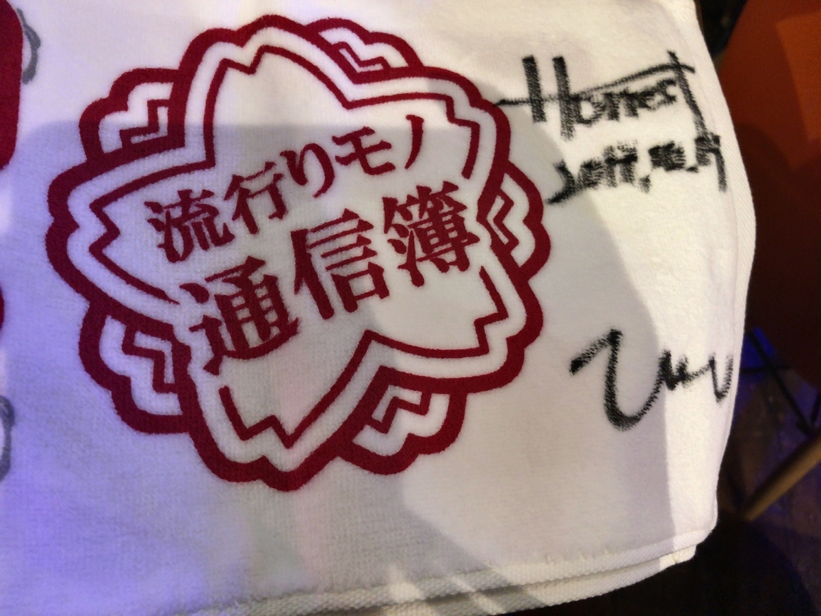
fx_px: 664
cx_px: 410
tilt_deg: -65.5
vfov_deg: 49.7
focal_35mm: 28
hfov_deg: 63.4
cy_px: 308
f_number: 1.8
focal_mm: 3.99
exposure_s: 1/30
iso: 250
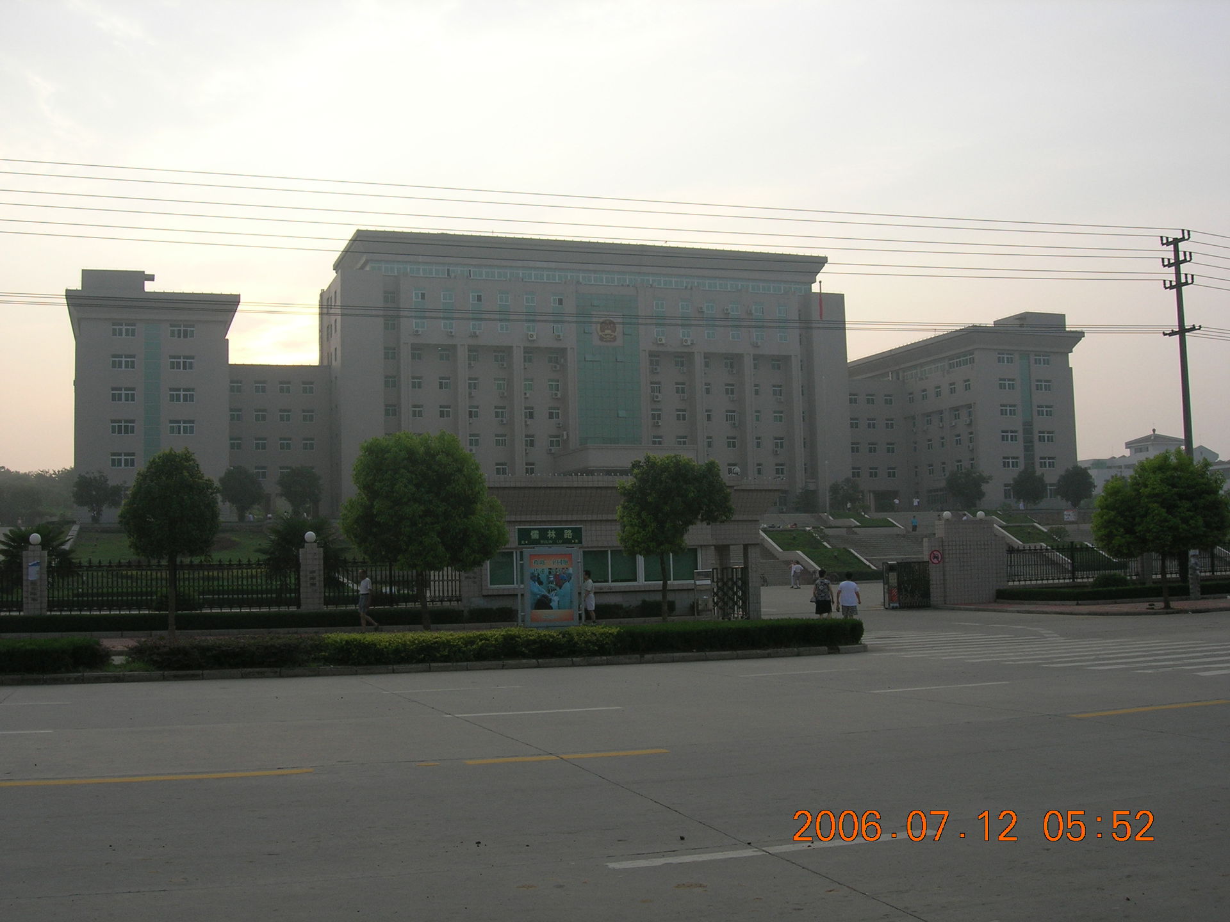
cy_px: 461
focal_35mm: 38
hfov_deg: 49.0
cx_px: 615
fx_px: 1350
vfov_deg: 37.7
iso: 64
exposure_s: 1/303
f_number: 4.8
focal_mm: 7.8
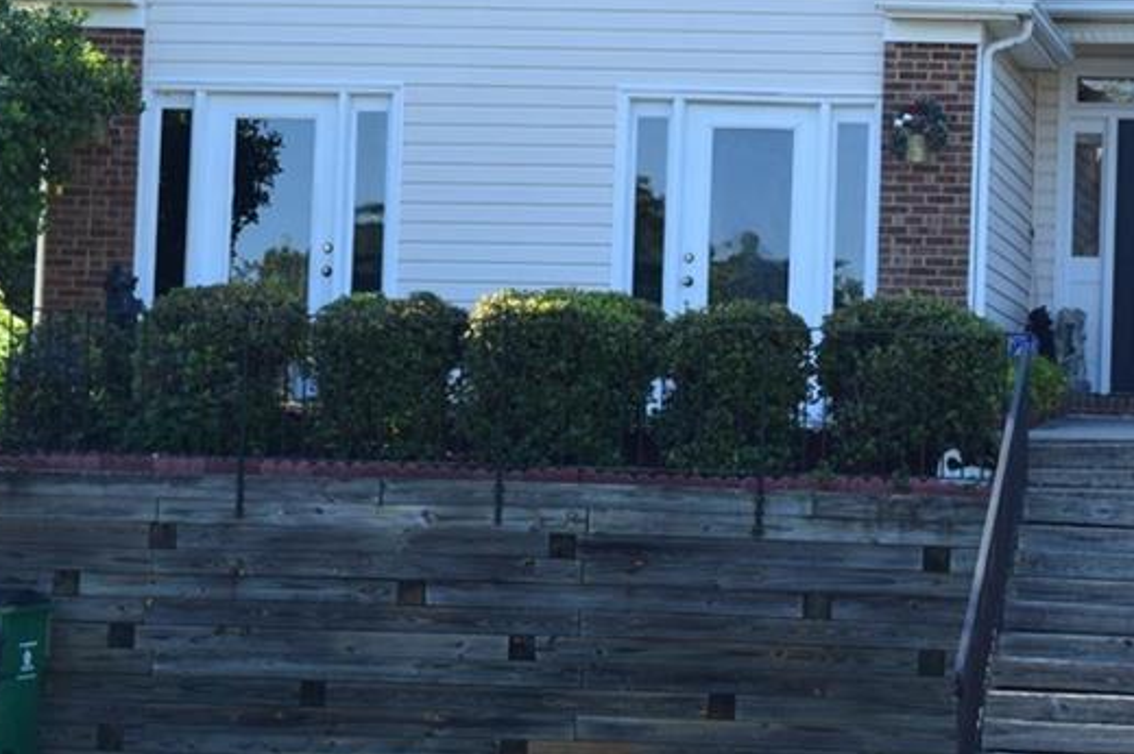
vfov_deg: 10.1
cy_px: 194
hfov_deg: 14.9
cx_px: 1014
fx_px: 4281
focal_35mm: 136
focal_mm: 46
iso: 400
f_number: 10
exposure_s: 1/250
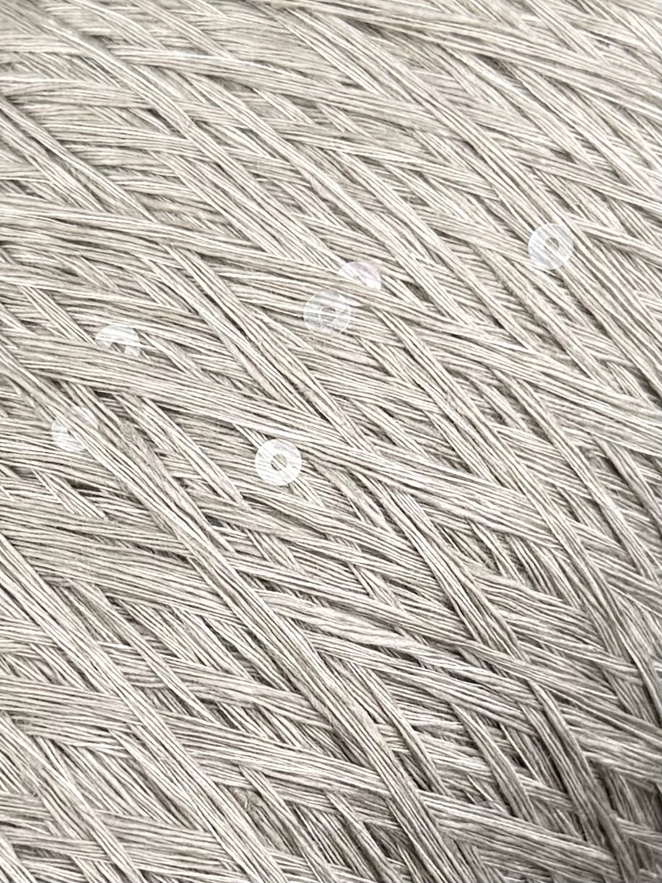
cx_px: 331
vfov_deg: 71.6
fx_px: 612
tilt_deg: -58.4
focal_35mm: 24
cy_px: 442
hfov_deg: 56.8
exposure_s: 1/1437
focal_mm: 6.76
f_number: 1.78
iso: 80
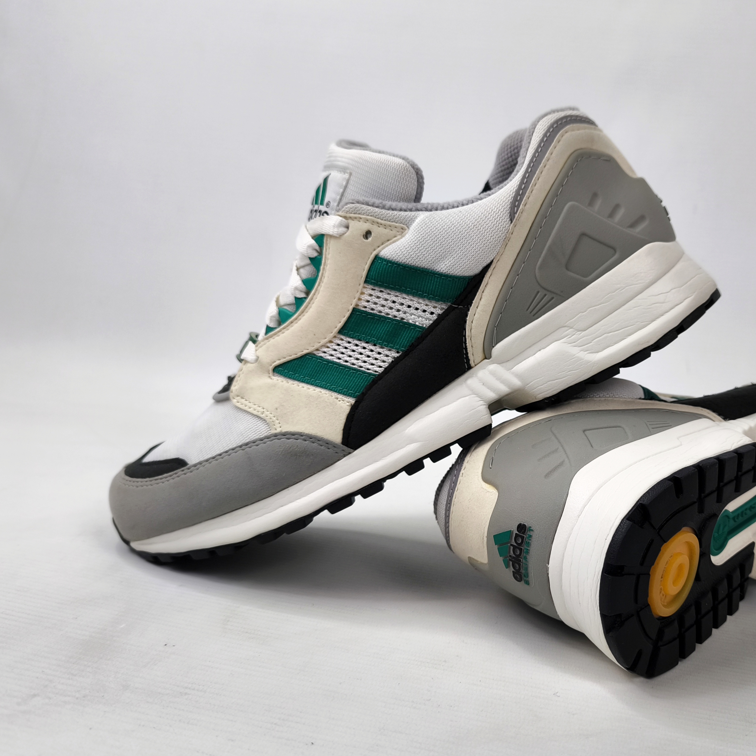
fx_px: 717
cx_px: 512
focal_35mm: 29
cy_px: 372
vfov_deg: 55.6
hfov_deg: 54.4
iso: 50
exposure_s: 1/107
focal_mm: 6.92
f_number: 1.9
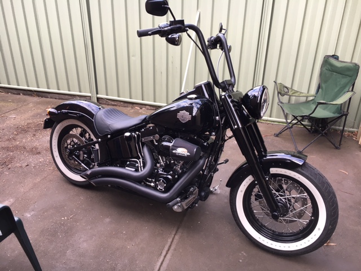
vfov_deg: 48.2
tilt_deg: -24.5
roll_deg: -1.6
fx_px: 302
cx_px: 180
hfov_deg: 61.7
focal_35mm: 29
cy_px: 136
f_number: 2.2
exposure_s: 1/33
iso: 25
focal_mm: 4.15
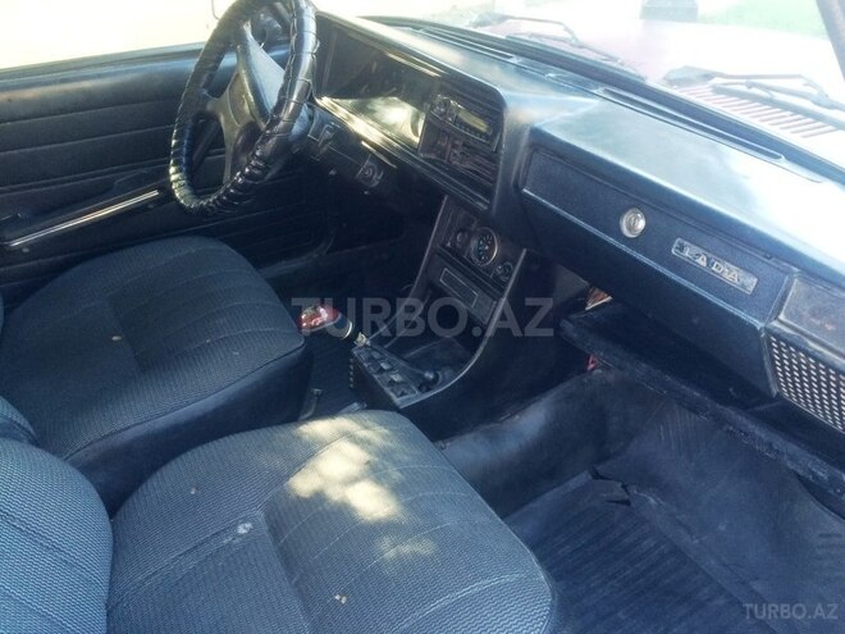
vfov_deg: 48.2
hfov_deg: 61.7
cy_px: 317
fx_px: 708
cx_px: 422
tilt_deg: -34.8
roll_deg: +2.0
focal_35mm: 29
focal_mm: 4.15
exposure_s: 1/30
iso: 64
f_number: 2.2
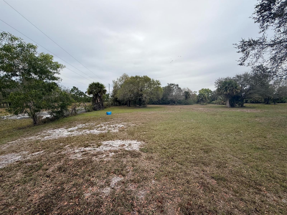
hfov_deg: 102.1
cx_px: 144
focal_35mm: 14
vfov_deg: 85.7
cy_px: 108
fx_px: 116
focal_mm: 2.22
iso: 50
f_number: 2.2
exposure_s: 1/955
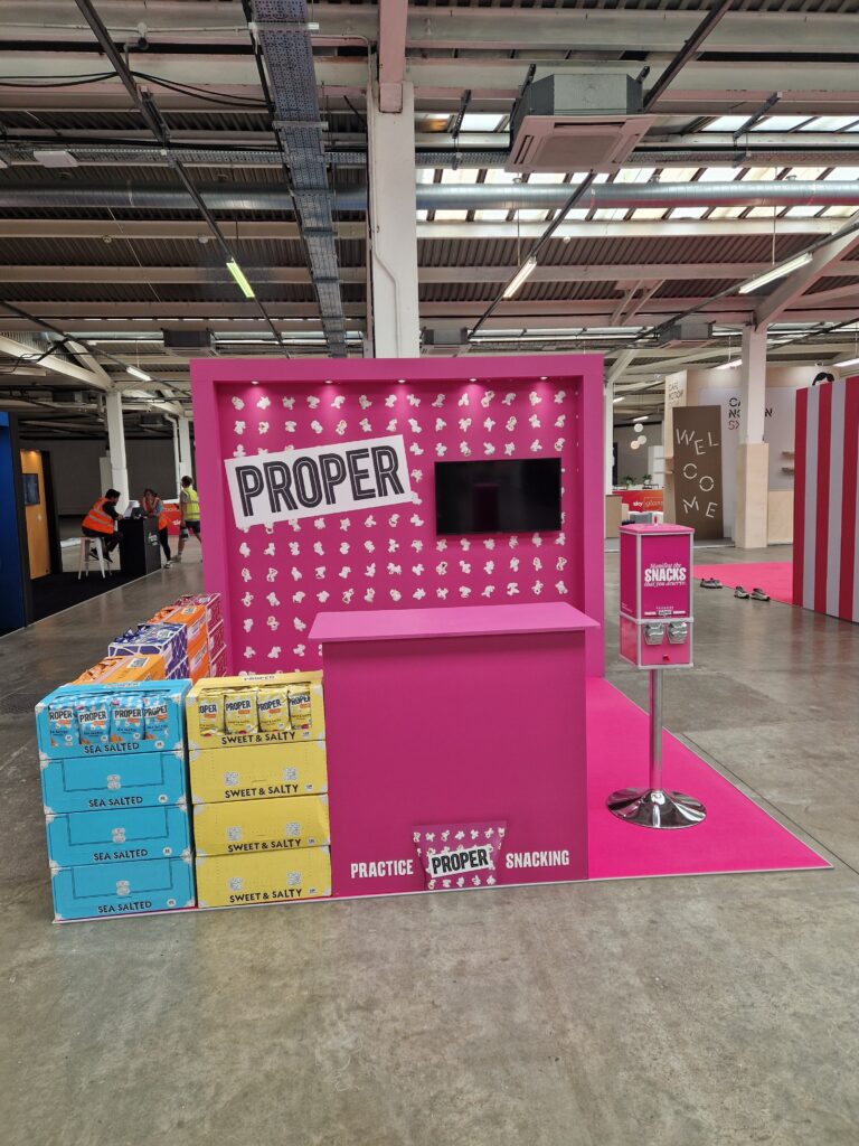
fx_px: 761
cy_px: 573
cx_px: 430
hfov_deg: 58.9
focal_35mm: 23
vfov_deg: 73.9
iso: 50
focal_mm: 5.4
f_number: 1.8
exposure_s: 1/100
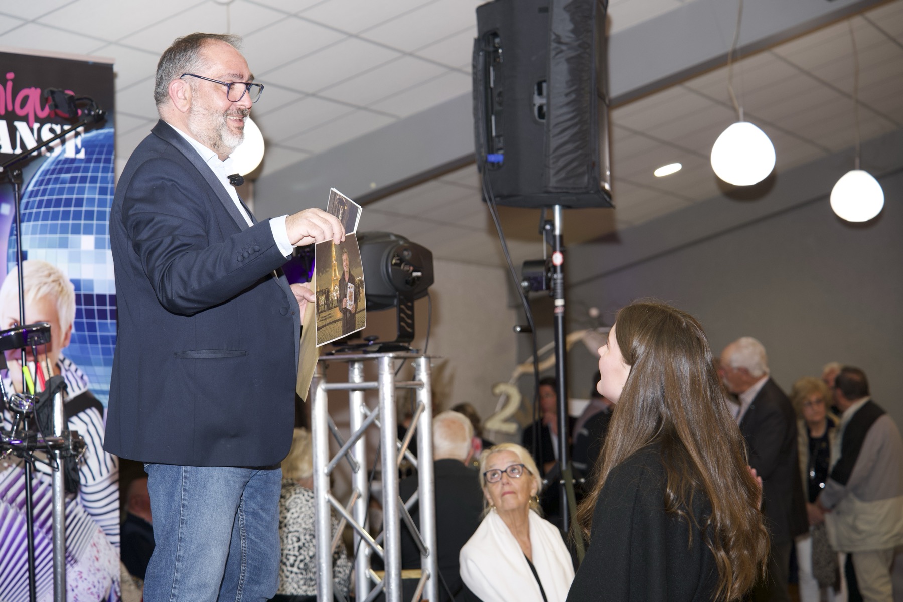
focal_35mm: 75
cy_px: 301
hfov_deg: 27.0
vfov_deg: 18.2
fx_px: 1881
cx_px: 452
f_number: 4.5
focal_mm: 75
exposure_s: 1/60
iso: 640
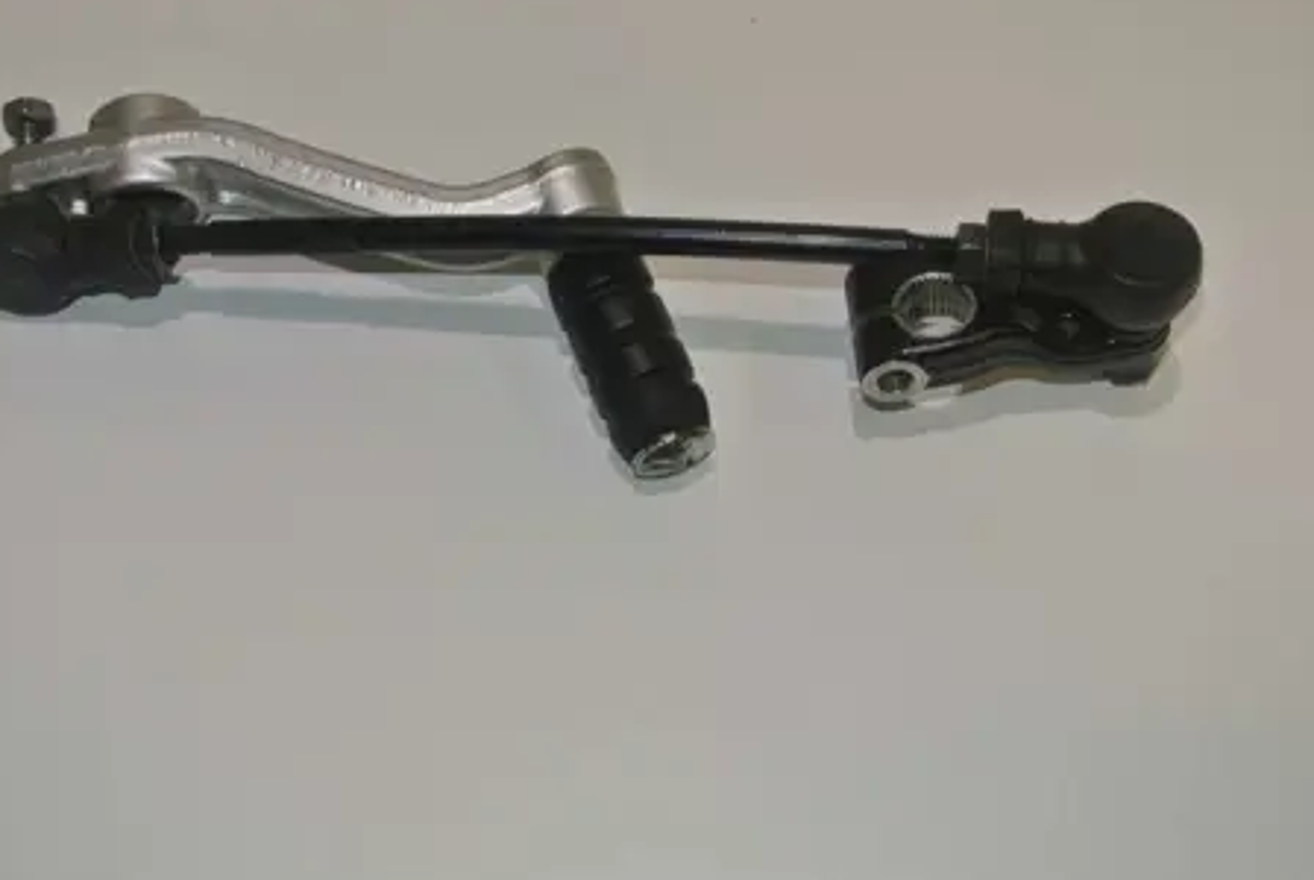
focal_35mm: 54
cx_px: 566
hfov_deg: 36.8
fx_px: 1974
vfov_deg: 25.1
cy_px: 414
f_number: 4.5
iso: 200
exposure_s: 1/60
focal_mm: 16.9
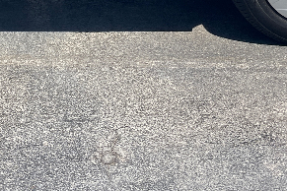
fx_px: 757
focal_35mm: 95
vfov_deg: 13.1
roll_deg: -1.8
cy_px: -149
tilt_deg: -7.4
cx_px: 1
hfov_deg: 20.8
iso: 32
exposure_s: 1/3205
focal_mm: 4.2
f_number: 1.6
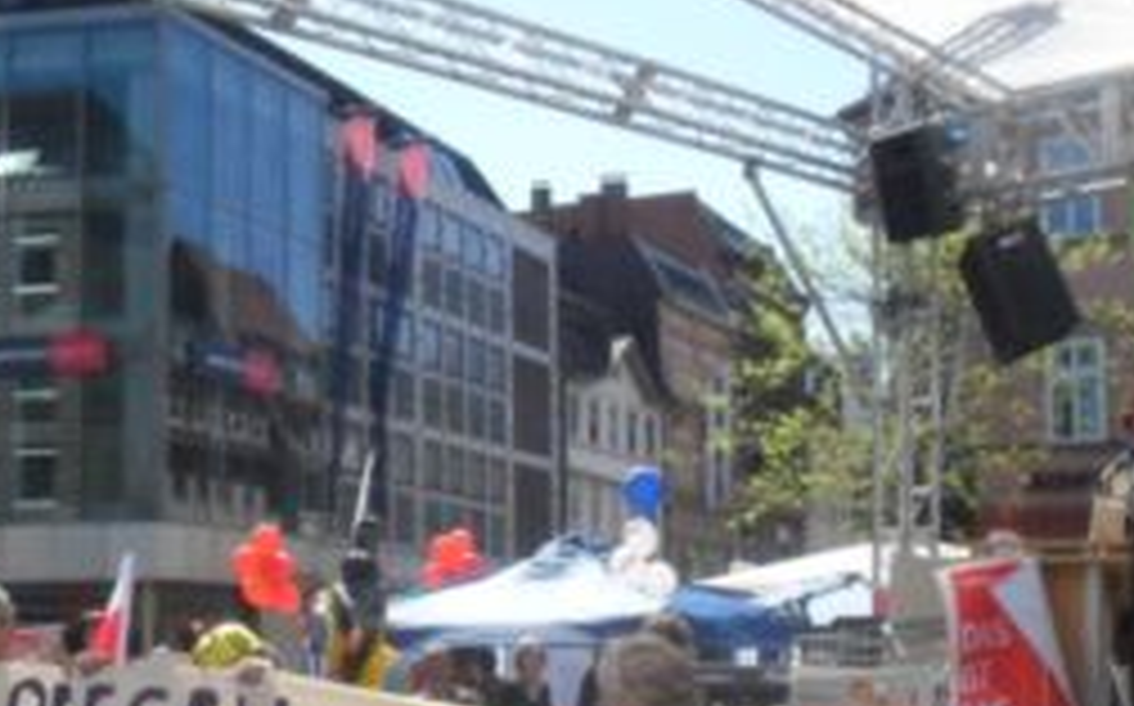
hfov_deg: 34.5
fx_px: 1822
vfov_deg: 21.4
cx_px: 621
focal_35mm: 59
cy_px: 657
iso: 800
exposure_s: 1/1000
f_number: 8.4
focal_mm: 6.3
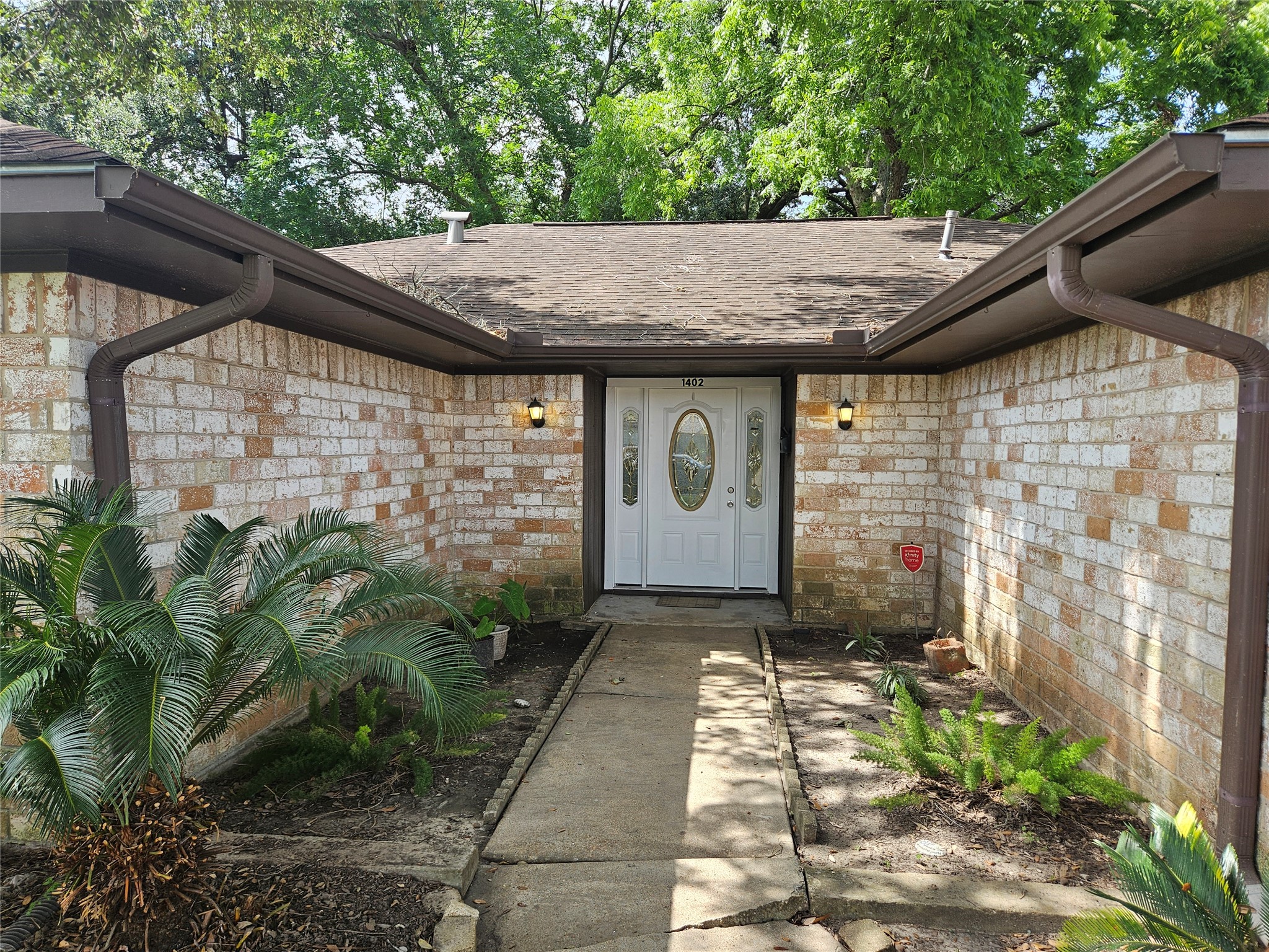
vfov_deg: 58.9
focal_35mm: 23
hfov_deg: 73.9
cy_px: 476
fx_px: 843
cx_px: 634
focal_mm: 5.4
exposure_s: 1/267
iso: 25
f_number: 1.8
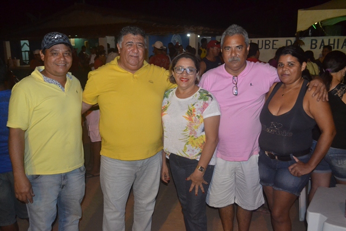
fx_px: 317
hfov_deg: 57.2
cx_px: 173
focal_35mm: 33
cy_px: 116
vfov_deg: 40.0
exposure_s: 1/60
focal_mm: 22
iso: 3200
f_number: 3.8
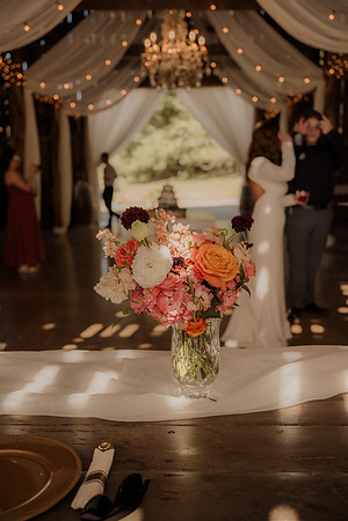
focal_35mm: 35
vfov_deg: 54.4
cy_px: 260
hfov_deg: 37.9
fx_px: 507
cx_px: 174
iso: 640
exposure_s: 1/1250
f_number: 2.8
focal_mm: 35
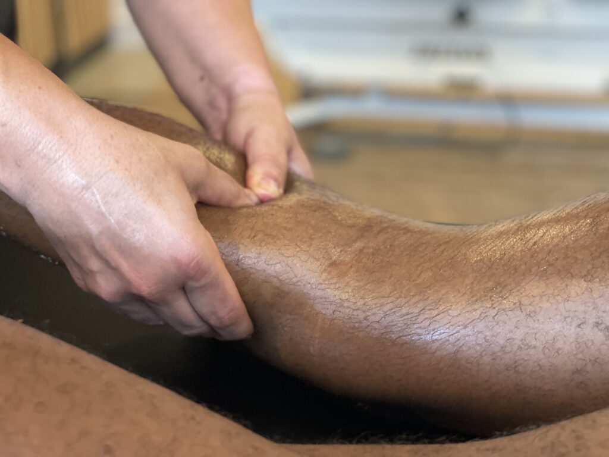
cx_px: 304
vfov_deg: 28.0
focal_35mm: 52
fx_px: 915
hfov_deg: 36.8
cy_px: 228
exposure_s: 1/40
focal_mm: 6
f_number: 2
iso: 250
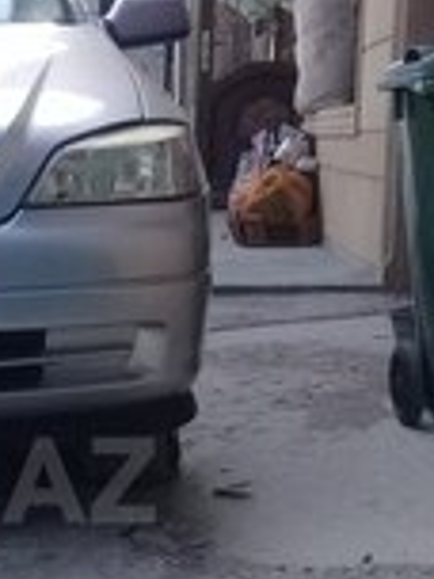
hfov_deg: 14.0
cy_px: 480
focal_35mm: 101
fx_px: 1688
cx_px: -137
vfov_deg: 19.2
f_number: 2.2
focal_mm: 3.3
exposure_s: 1/542
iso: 50
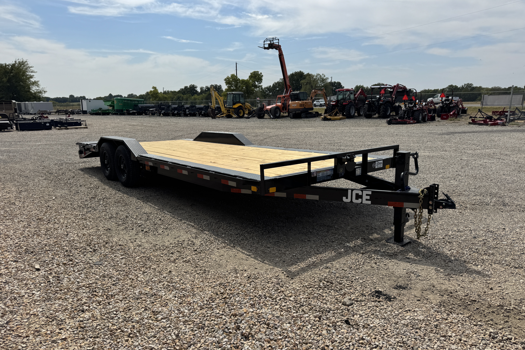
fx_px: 365
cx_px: 263
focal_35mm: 25
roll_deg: -1.3
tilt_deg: -12.3
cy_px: 194
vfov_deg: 51.2
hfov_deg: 71.5
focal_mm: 6.76
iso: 80
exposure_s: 1/7092
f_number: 1.78
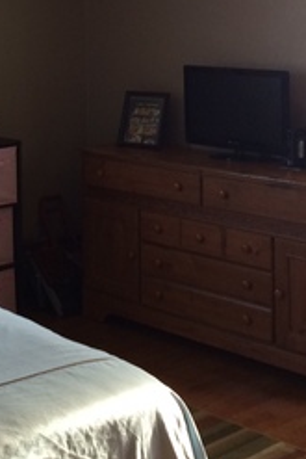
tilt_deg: -2.8
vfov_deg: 25.4
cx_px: -11
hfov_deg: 17.1
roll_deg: -0.5
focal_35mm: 78
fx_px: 993
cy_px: 69
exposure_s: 1/30
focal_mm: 4.15
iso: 40
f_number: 2.2
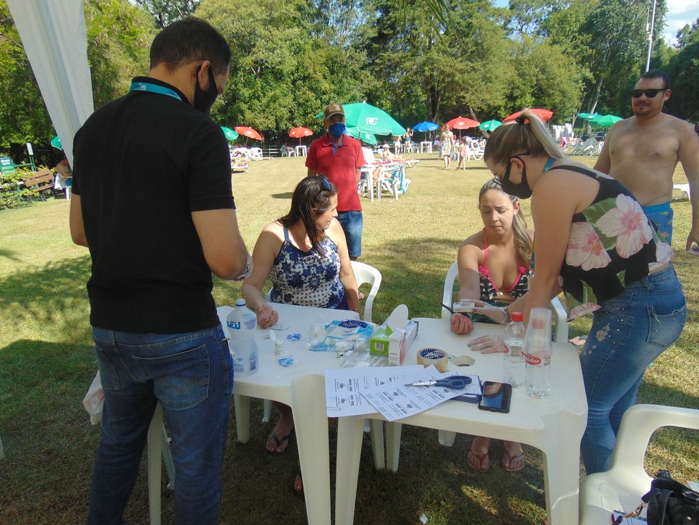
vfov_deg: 54.9
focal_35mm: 25
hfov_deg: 69.4
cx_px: 350
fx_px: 505
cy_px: 262
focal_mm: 4.5
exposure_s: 1/640
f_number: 3
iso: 80
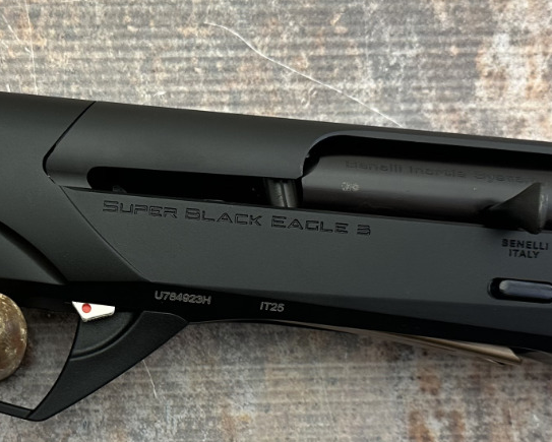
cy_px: 282
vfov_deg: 22.1
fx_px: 1128
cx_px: 119
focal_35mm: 69
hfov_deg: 27.0
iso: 160
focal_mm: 6.9
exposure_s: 1/50
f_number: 1.8
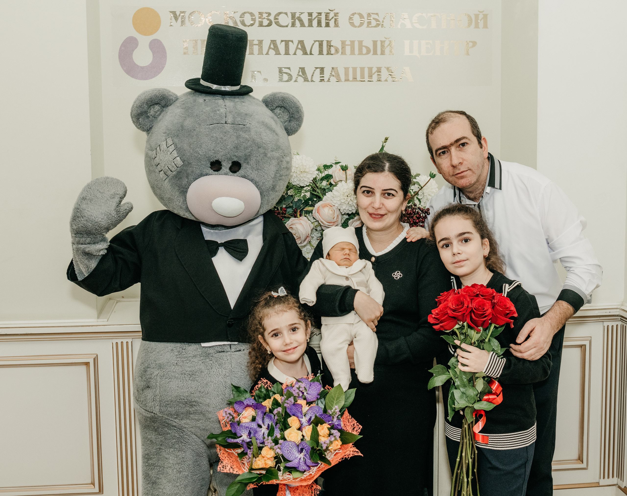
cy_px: 230
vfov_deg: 32.3
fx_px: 856
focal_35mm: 46
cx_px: 325
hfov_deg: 40.2
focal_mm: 30
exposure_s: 1/160
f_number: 4.5
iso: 320
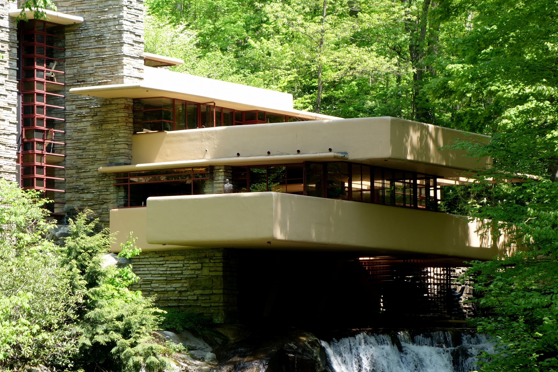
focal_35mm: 151
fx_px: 2340
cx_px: 214
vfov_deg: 9.1
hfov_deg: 13.6
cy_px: 127
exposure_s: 1/125
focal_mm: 37.1
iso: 125
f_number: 5.6
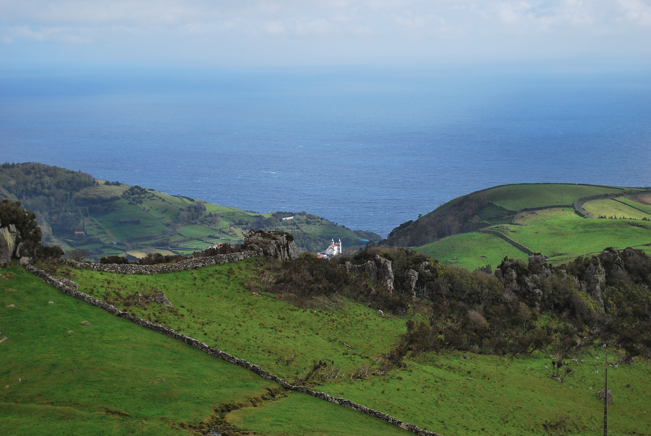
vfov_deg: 16.2
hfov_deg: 24.0
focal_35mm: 85
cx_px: 322
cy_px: 221
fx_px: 1530
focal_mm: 55
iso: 100
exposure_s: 1/500
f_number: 5.6
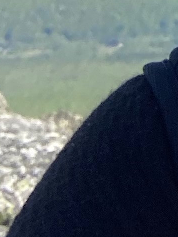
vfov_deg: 8.6
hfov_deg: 6.5
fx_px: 1424
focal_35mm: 208
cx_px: 555
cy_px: -344
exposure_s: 1/632
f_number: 2.2
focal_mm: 2.87
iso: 20
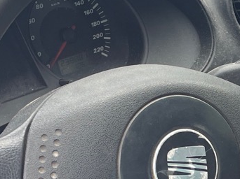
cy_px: 243
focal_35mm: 137
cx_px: 316
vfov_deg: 10.5
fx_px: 949
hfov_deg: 13.8
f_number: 1.6
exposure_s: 1/287
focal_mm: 4.2
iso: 32
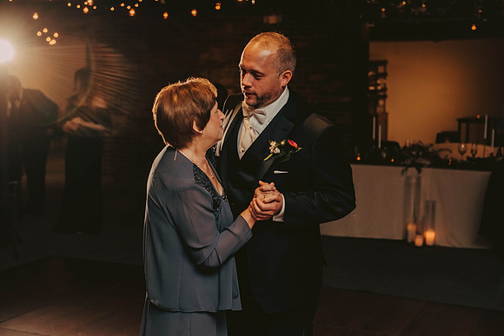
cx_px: 252
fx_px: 812
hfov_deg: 34.5
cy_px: 168
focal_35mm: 58
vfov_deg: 23.4
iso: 2000
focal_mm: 58
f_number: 3.2
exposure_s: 1/200
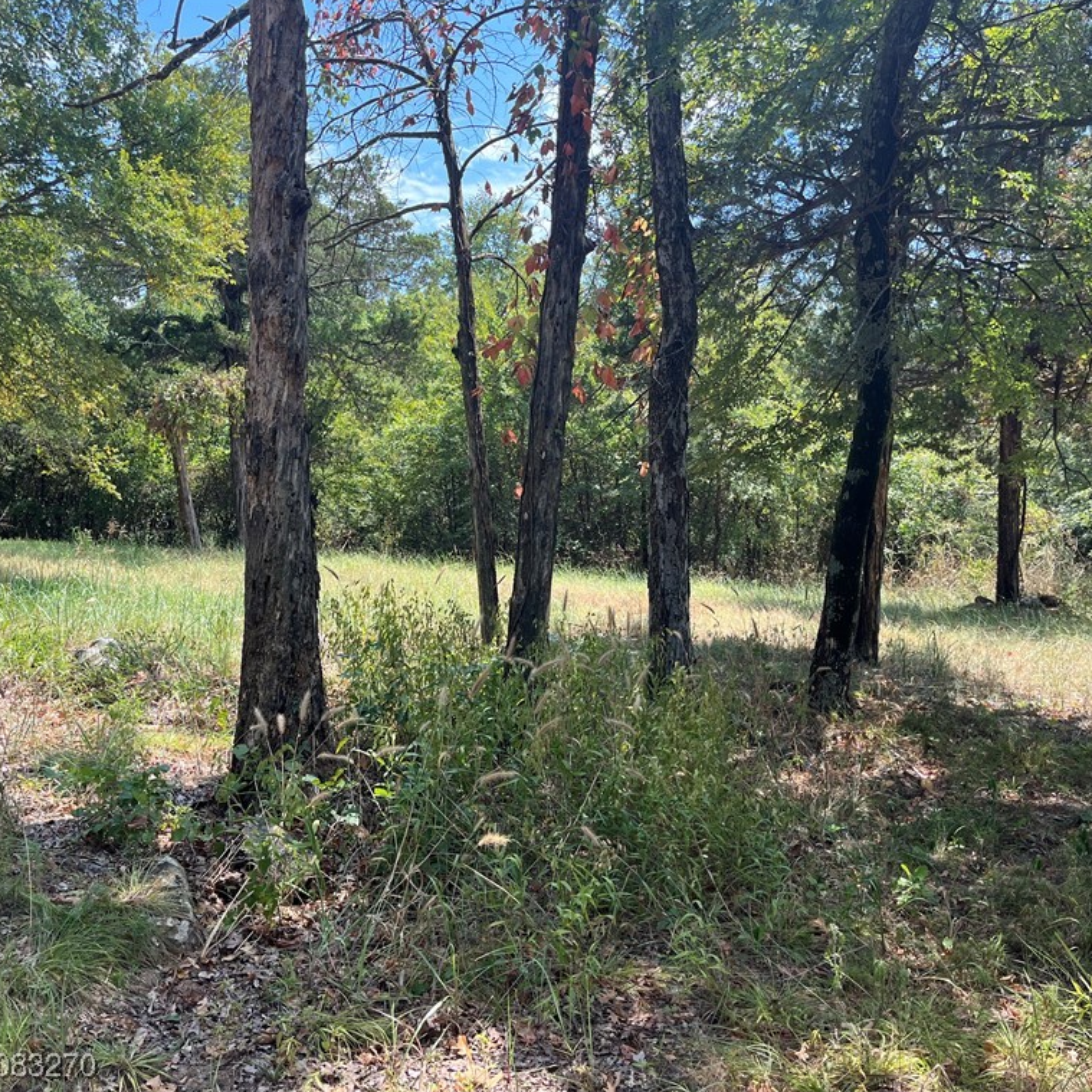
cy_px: 545
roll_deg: +2.6
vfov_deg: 52.5
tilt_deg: -0.6
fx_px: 1106
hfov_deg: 52.1
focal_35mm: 31
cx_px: 432
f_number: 1.6
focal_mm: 5.1
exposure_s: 1/787
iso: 50
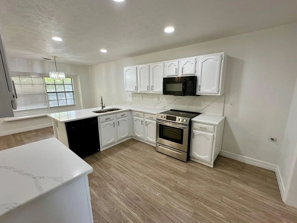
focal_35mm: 15
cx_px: 151
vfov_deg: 81.7
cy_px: 112
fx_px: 129
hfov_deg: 98.2
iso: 160
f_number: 2.2
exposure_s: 1/120
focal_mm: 2.22
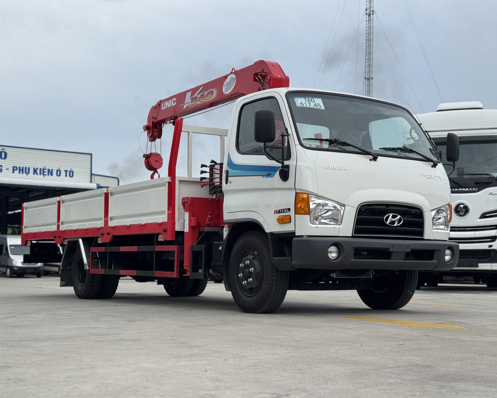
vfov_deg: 29.7
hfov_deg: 36.7
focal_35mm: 51
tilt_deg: +4.7
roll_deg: -0.5
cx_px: 238
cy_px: 197
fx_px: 750
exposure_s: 1/3610
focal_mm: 6.76
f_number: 1.78
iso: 64
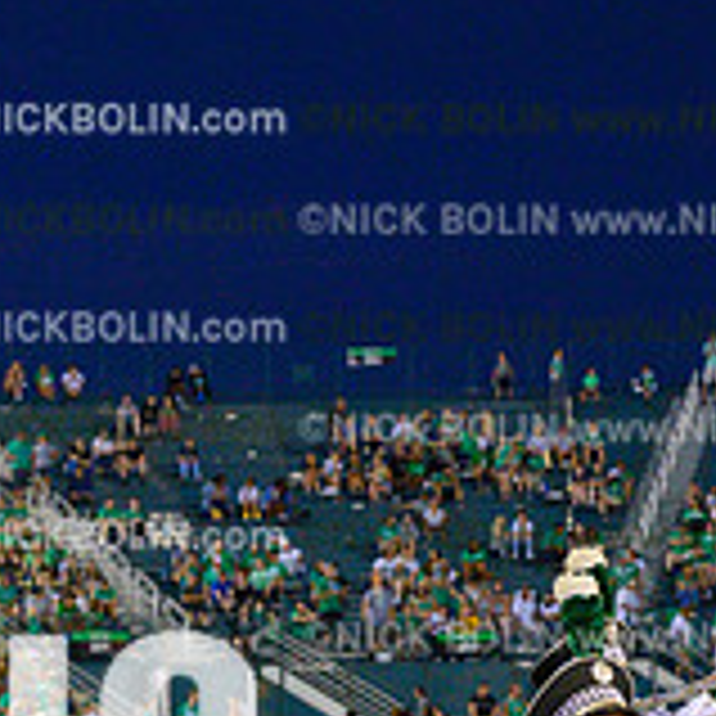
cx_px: -63
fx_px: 4563
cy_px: 847
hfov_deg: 8.9
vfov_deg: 8.9
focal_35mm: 195
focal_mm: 63
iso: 5000
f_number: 4
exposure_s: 1/500
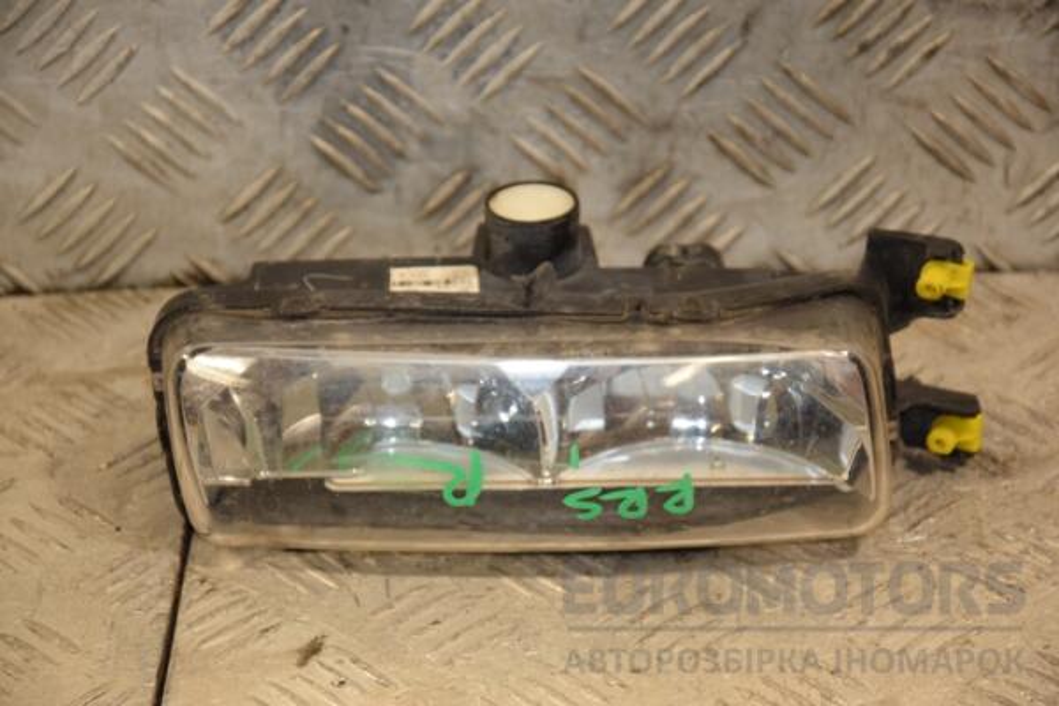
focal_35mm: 138
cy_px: 353
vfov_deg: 9.9
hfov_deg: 14.9
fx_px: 4059
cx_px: 530
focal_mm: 92
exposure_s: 1/160
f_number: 5.6
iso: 800
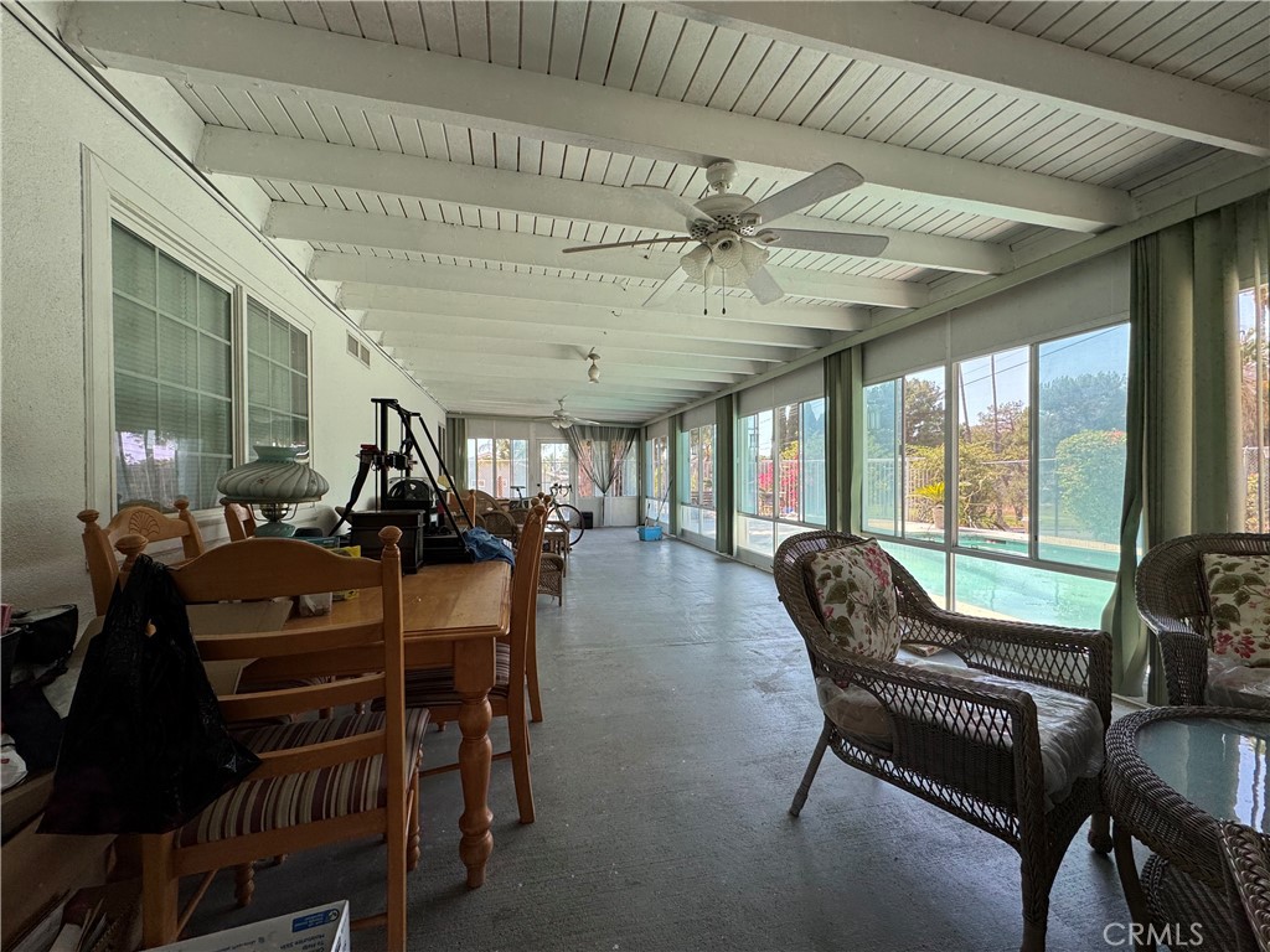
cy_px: 476
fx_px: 514
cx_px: 635
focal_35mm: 14
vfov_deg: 85.7
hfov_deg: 102.1
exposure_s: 1/121
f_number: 2.2
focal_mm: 2.22
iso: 40
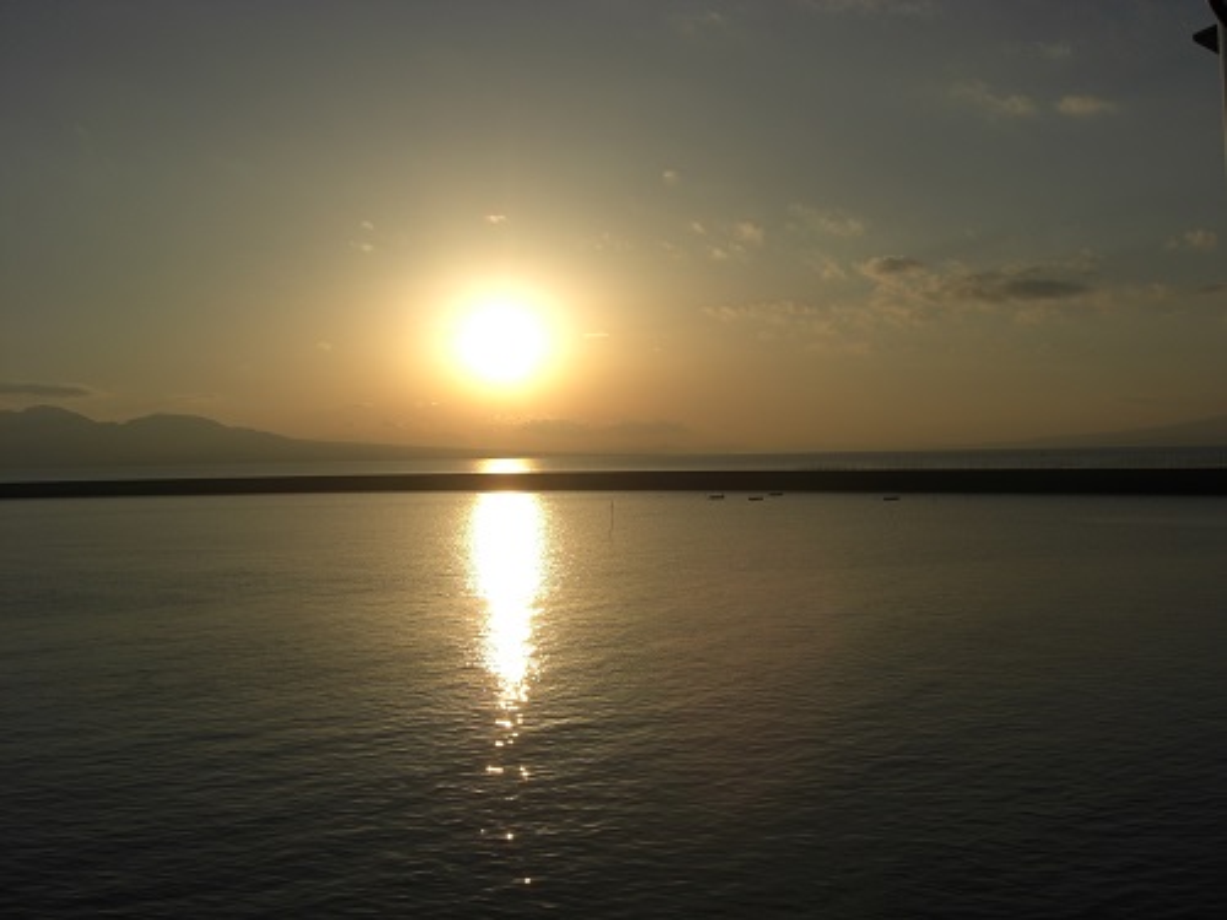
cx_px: 614
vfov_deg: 37.7
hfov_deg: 49.0
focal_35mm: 38
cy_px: 460
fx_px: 1347
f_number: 8
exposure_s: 1/1000
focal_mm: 7.9
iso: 80
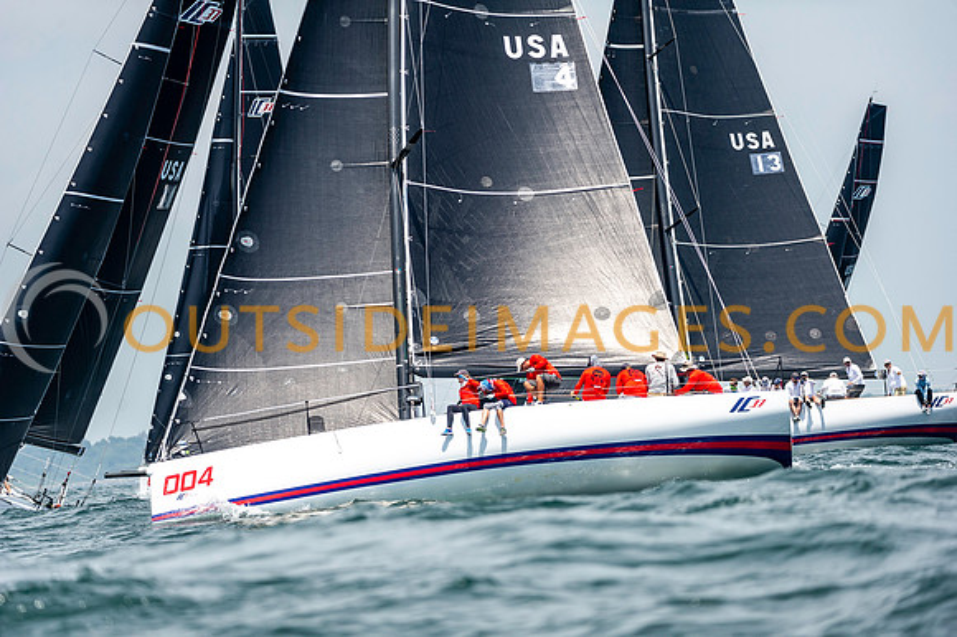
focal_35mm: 280
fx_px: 7439
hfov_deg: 7.4
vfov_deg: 4.9
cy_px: 318
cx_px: 478
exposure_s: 1/2500
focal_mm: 280
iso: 400
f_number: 5
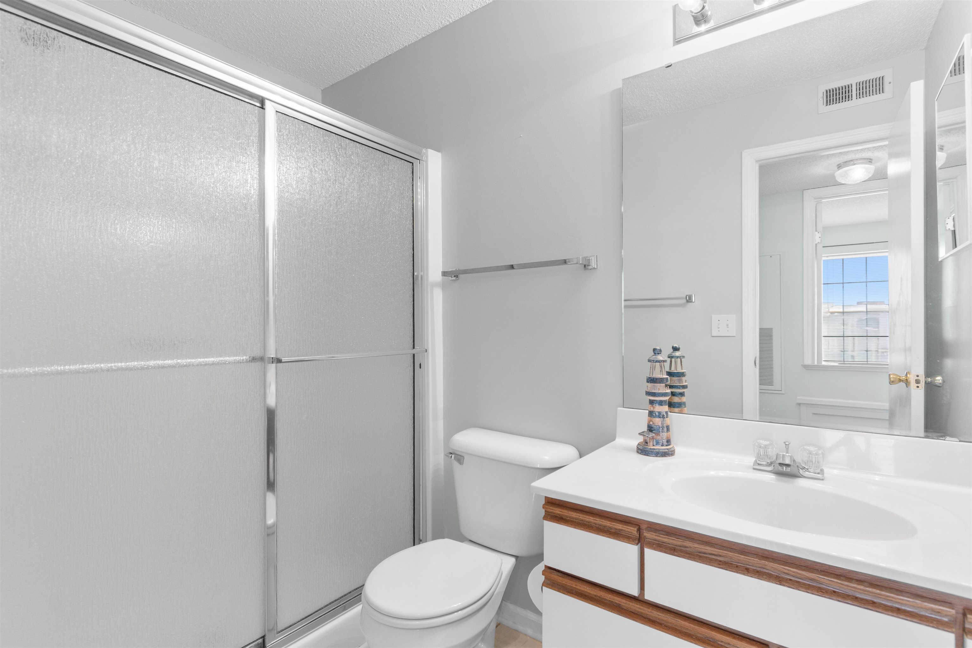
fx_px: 432
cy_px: 324
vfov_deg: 73.7
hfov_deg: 96.7
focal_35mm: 16
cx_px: 486
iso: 100
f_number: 4.8
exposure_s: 1/6
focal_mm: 11
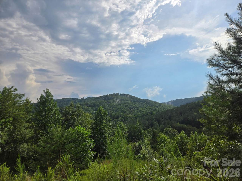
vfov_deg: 58.9
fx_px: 161
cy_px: 90
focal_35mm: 23
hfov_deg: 73.9
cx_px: 121
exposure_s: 1/3999
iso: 25
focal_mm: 5.4
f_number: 1.8
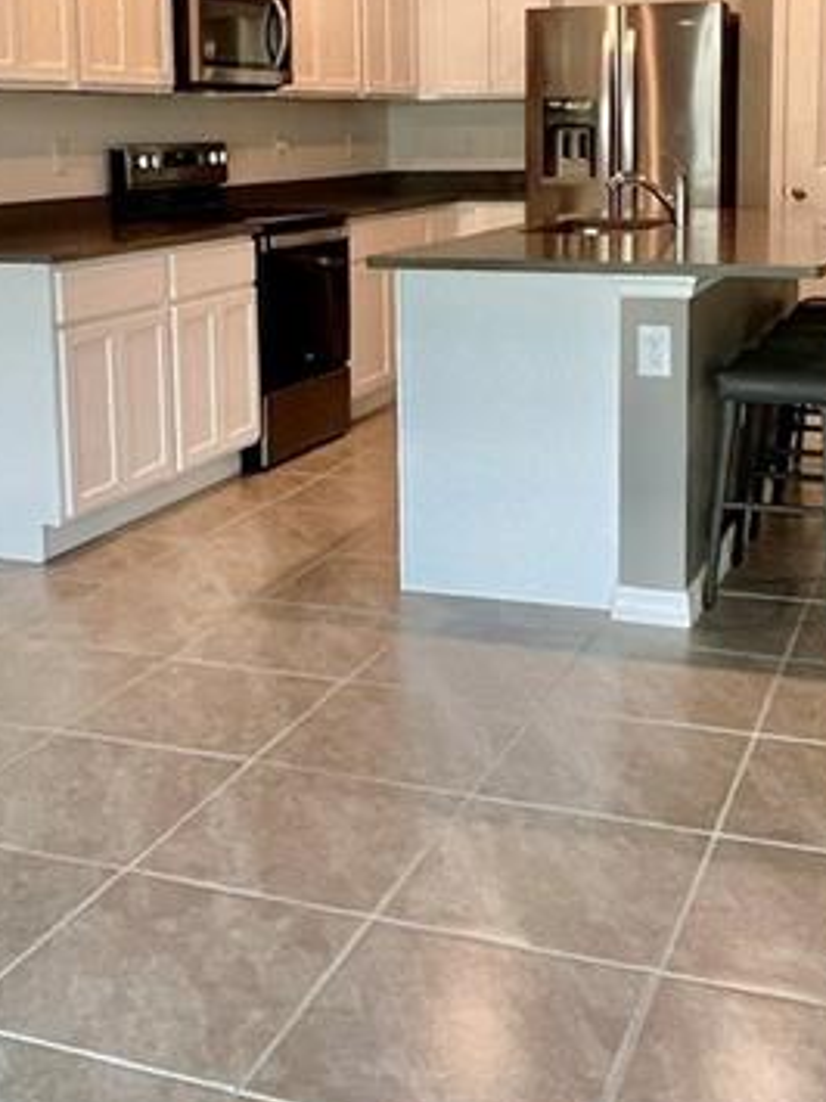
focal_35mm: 44
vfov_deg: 42.1
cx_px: 432
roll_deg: +0.4
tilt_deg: -6.9
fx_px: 1401
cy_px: 329
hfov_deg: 32.9
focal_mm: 1.57
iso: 250
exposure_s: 1/120
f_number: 1.8
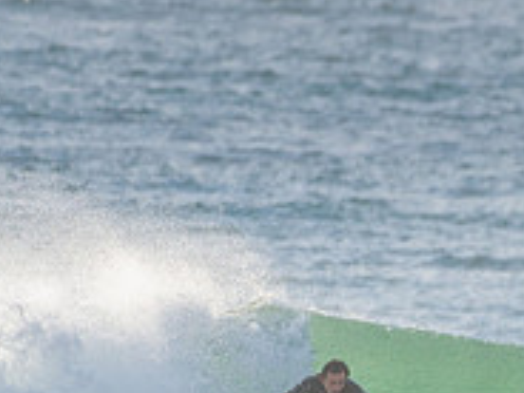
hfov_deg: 1.1
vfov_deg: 0.8
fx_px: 28171
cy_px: 519
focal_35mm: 1861
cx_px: 600
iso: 320
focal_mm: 500
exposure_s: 1/2000
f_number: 5.6
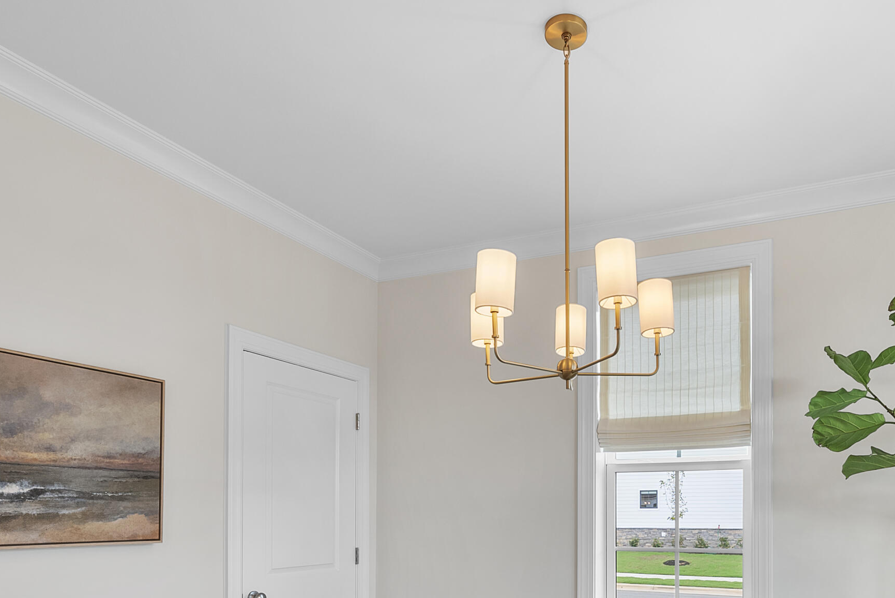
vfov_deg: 45.9
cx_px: 566
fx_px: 647
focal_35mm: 26
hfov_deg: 68.2
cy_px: 513
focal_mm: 15
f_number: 6.3
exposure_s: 1/15
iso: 400
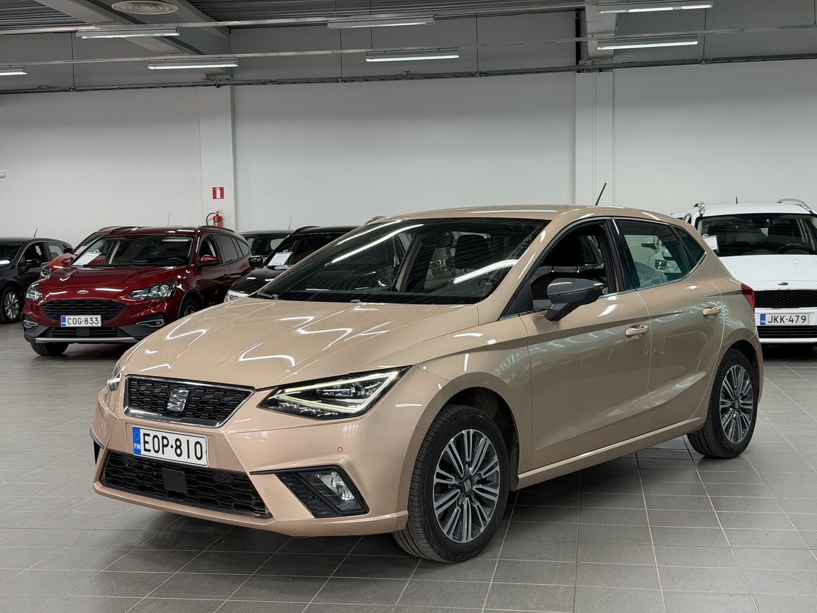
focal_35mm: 48
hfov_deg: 39.7
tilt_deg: -3.5
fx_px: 1133
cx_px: 408
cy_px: 306
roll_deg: +0.9
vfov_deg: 30.3
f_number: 1.78
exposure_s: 1/50
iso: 64
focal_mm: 6.76
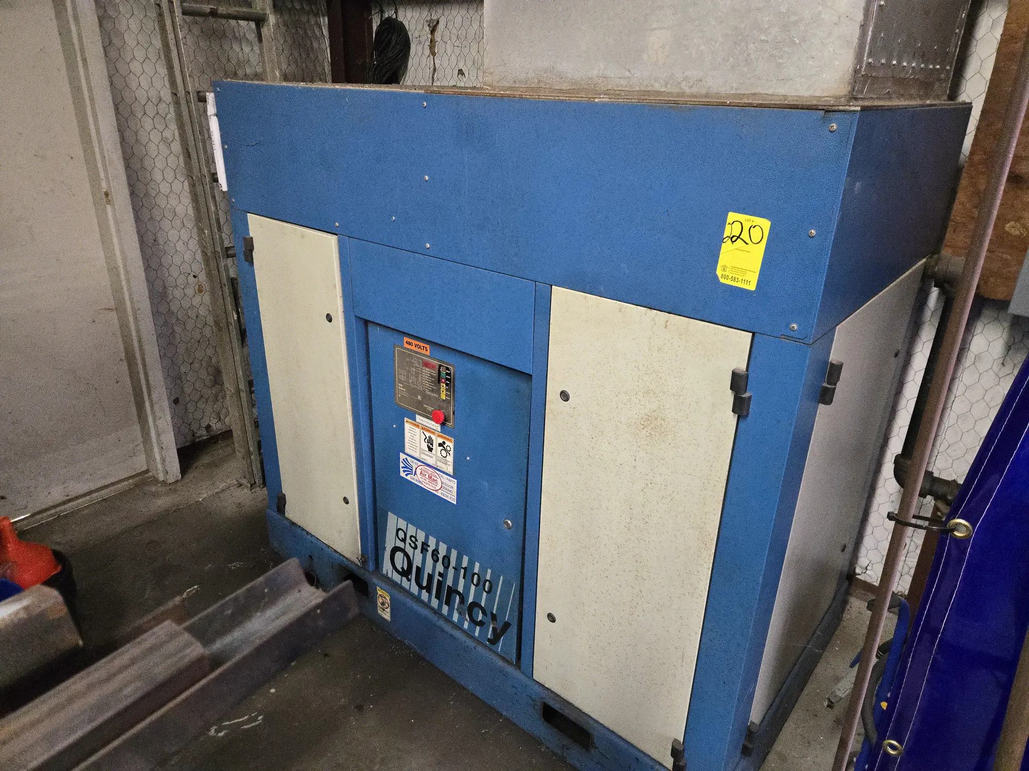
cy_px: 386
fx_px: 684
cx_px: 514
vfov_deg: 58.9
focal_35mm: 23
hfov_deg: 73.9
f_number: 1.8
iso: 1000
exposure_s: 1/120
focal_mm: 5.4
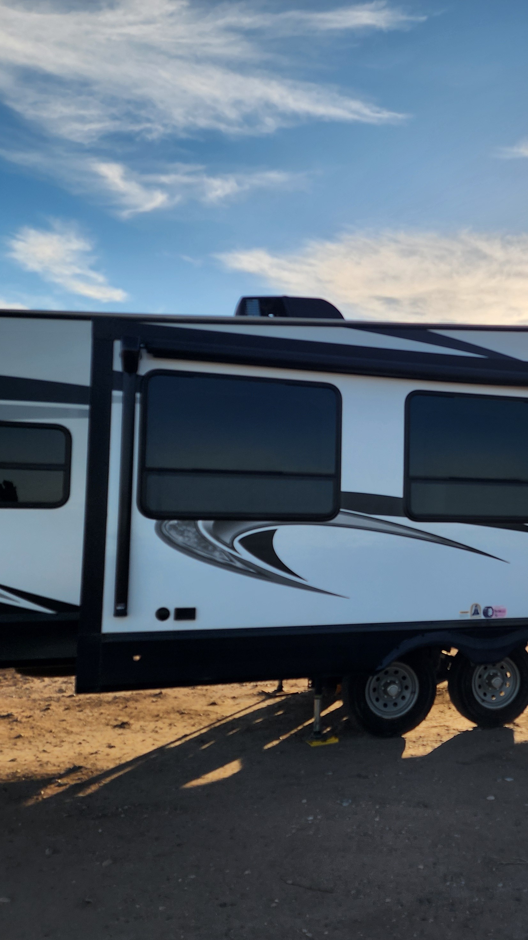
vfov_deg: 58.0
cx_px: 505
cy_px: 478
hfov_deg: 32.4
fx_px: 846
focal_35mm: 34
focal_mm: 6.4
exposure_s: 1/703
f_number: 1.8
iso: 12
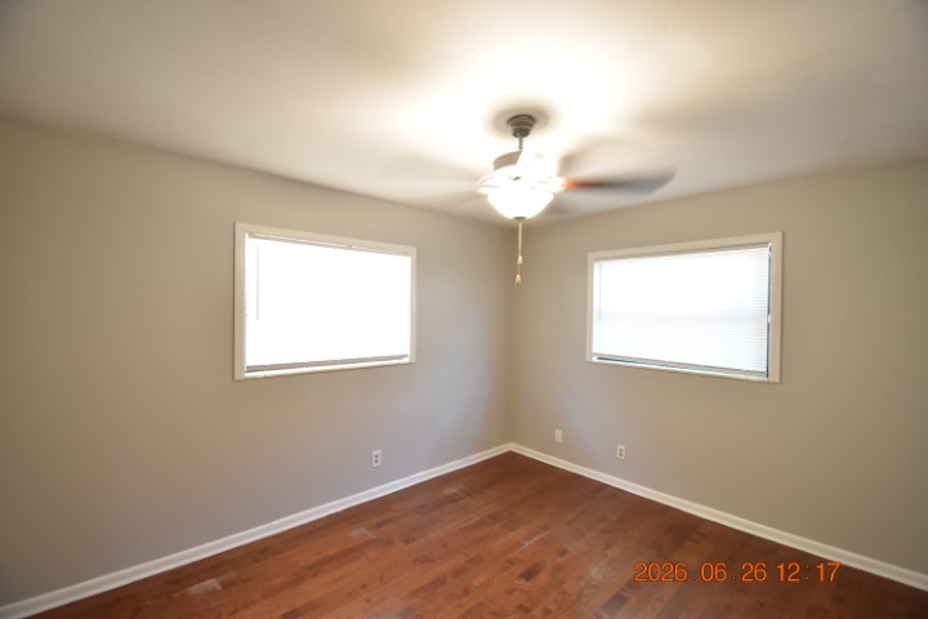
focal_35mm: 15
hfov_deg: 100.4
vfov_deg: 77.3
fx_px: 387
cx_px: 464
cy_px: 310
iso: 800
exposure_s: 1/20
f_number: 3.5
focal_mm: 10
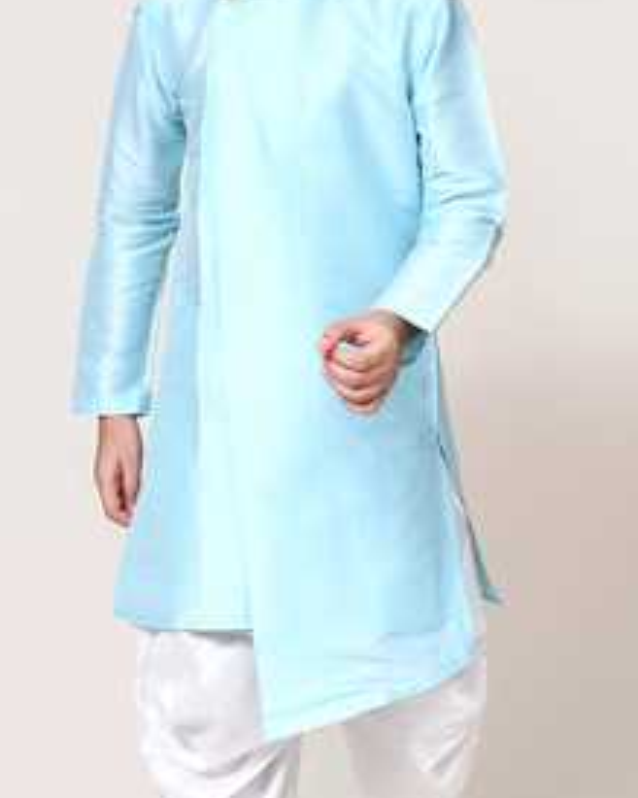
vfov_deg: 21.3
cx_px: 297
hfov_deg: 17.1
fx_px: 2125
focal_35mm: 90
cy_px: 418
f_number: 10
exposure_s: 1/160
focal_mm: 50
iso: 500
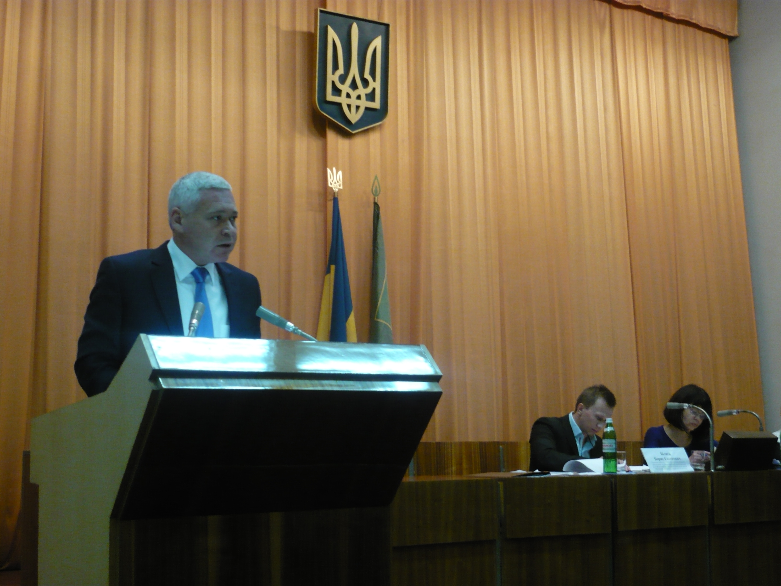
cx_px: 390
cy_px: 293
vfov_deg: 30.9
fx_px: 1060
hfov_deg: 40.4
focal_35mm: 47
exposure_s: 1/20
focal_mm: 7.8
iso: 400
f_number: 3.1
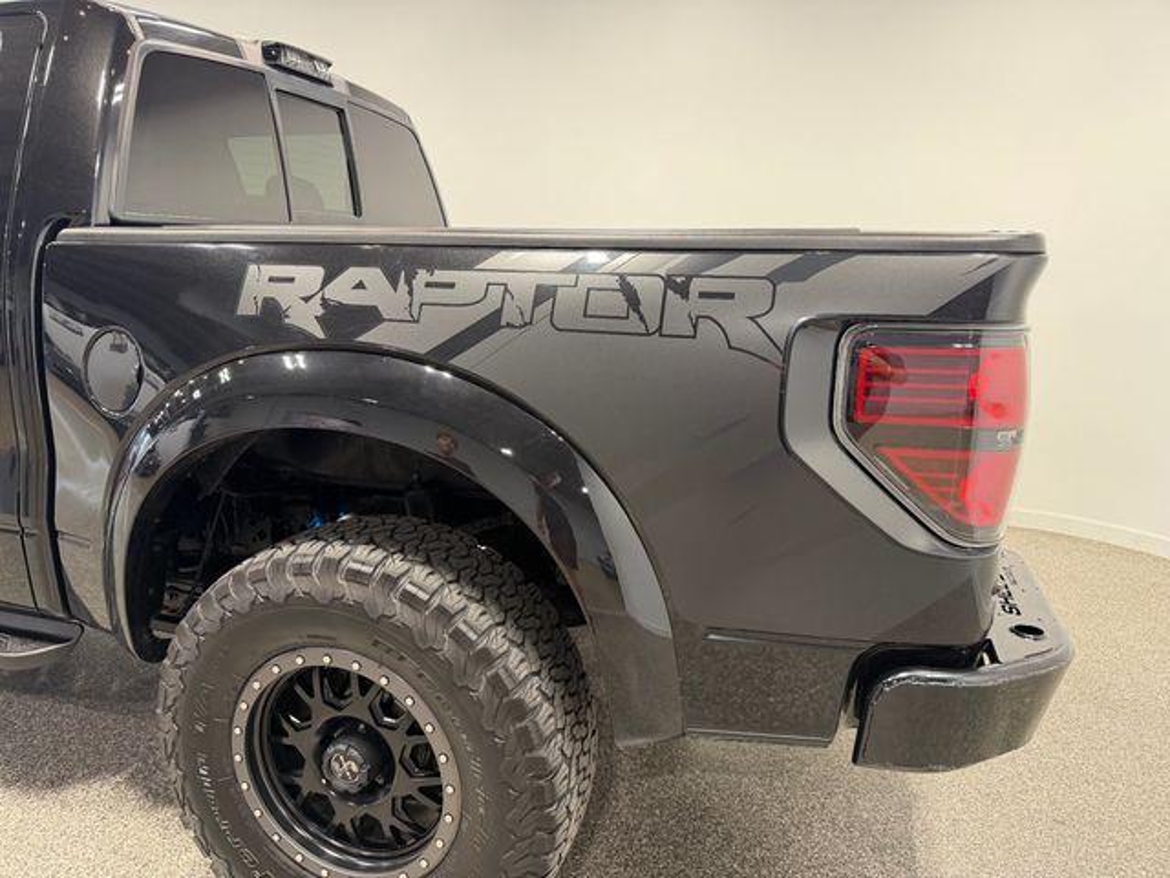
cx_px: 585
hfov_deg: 71.6
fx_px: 811
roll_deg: -1.7
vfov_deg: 56.8
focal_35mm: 24
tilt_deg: -9.3
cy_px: 439
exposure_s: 1/120
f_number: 1.78
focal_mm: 6.76
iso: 160
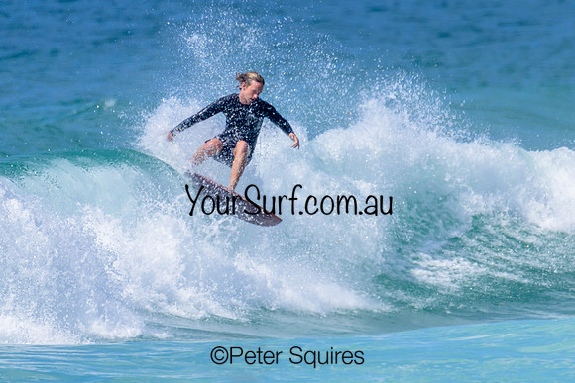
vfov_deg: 1.3
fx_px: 17554
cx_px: 193
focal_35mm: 1099
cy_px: 179
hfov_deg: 1.9
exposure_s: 1/2000
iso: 800
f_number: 11
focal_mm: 800
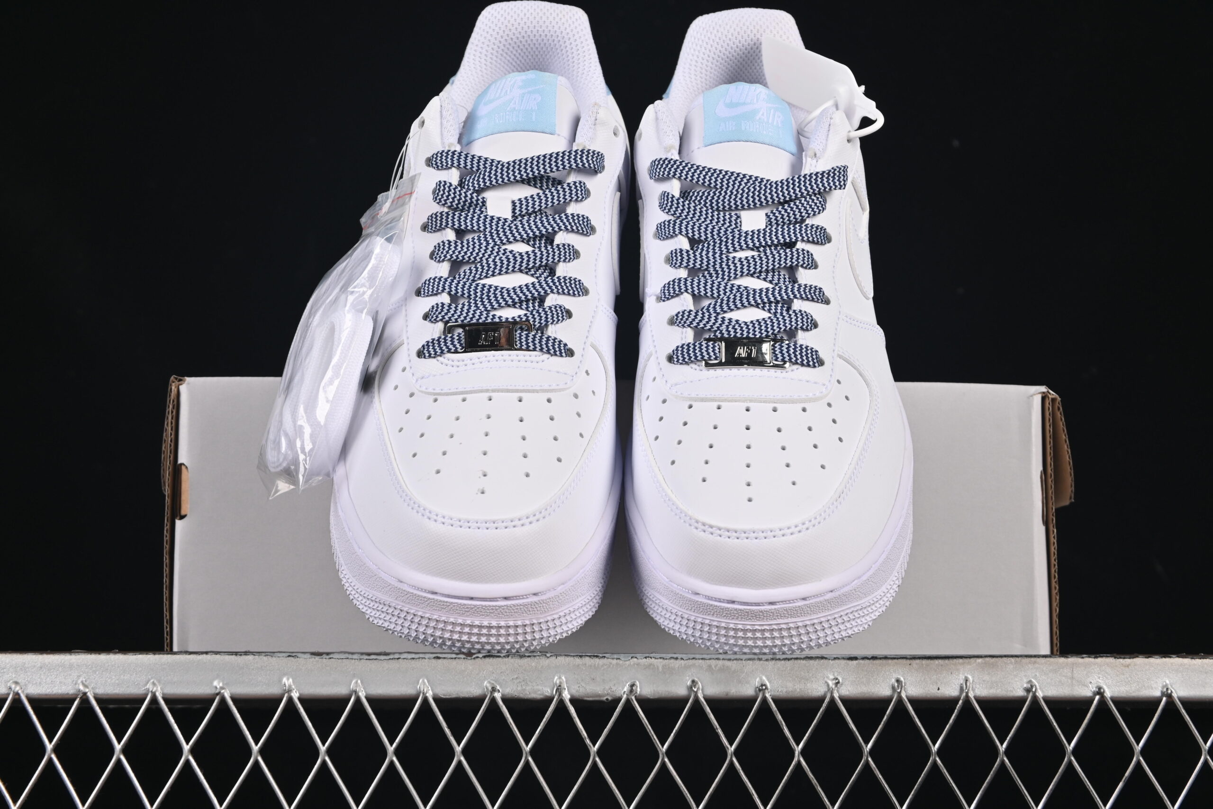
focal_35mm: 75
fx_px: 2527
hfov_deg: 27.0
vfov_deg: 18.2
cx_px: 606
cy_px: 404
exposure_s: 1/80
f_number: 8
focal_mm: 50
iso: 160
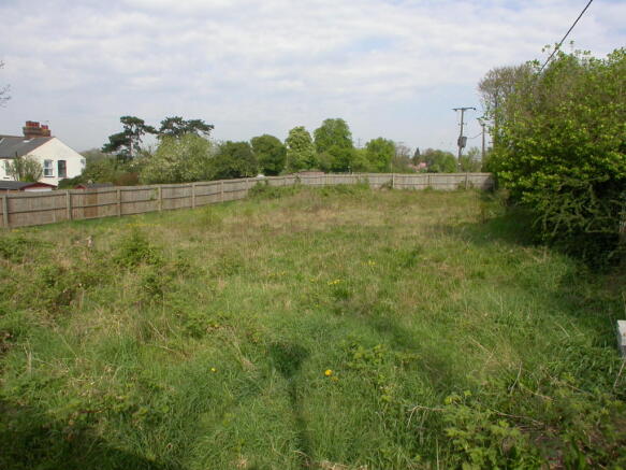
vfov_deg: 37.7
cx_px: 313
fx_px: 687
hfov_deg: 49.0
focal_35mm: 38
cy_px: 235
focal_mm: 7.85
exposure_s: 1/327
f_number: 6.7
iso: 100
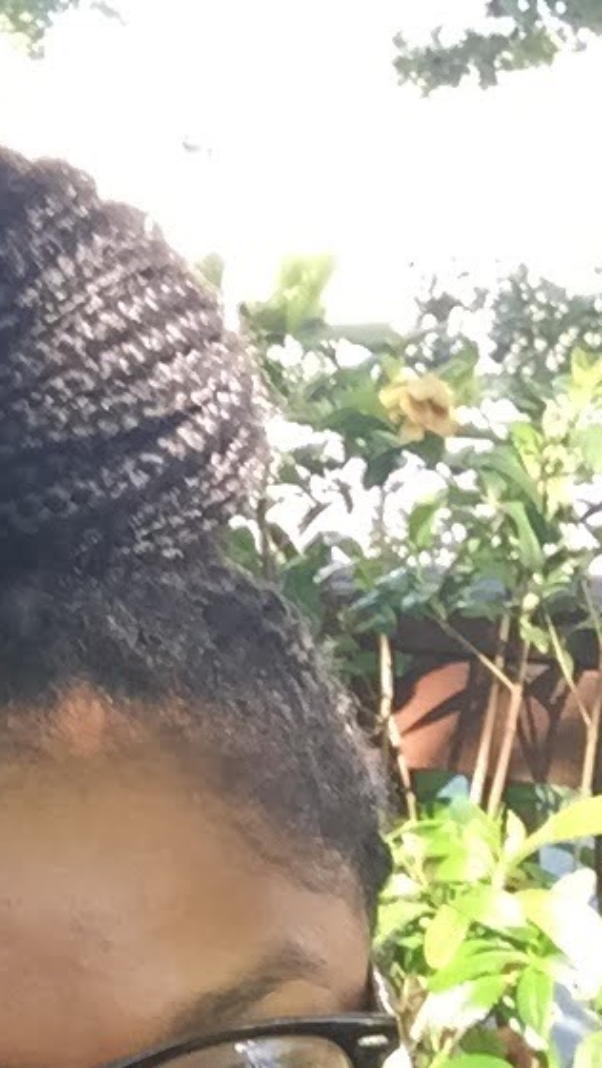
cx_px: 251
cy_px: 1001
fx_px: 2183
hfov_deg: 15.7
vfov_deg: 26.4
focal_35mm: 77
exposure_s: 1/30
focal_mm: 2.65
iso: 32
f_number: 2.2
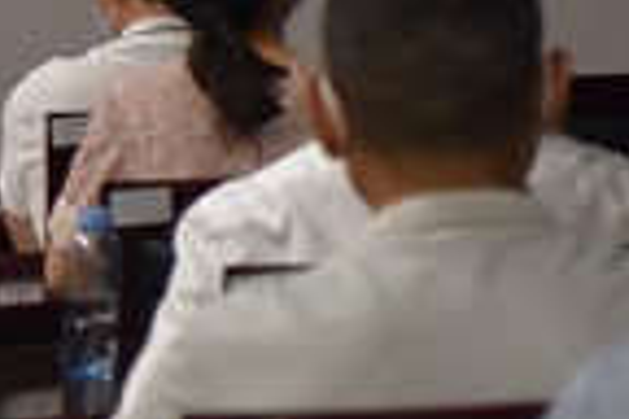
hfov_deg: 8.1
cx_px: 1241
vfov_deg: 5.6
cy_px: -423
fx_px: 4228
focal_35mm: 242
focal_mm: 52
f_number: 4
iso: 1000
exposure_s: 1/60
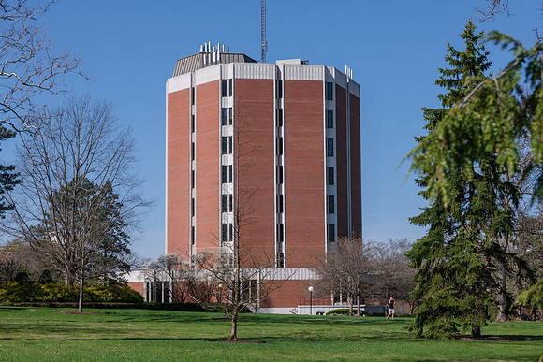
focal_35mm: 70
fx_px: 1056
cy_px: 181
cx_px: 272
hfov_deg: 28.8
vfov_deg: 19.5
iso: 160
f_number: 9
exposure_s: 1/400
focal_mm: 70
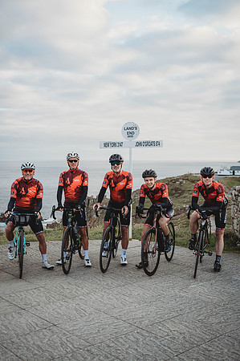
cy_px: 180
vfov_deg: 48.5
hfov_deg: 33.3
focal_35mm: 40
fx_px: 401
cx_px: 120
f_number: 2.8
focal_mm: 40
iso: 100
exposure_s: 1/400
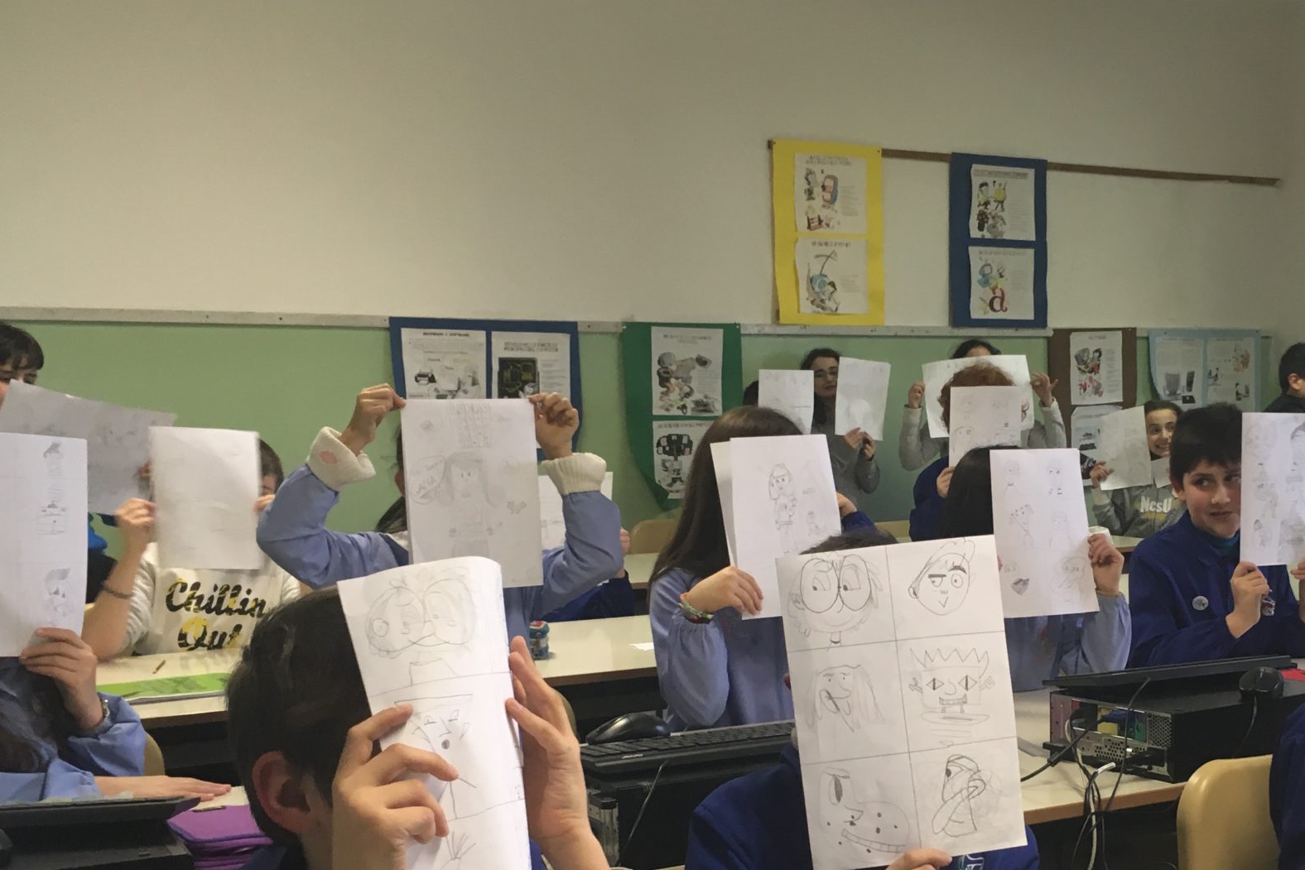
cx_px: 918
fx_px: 1776
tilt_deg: -10.3
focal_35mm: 49
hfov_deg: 39.6
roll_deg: -0.3
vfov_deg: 27.0
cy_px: 695
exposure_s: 1/33
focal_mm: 4.15
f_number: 2.2
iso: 80
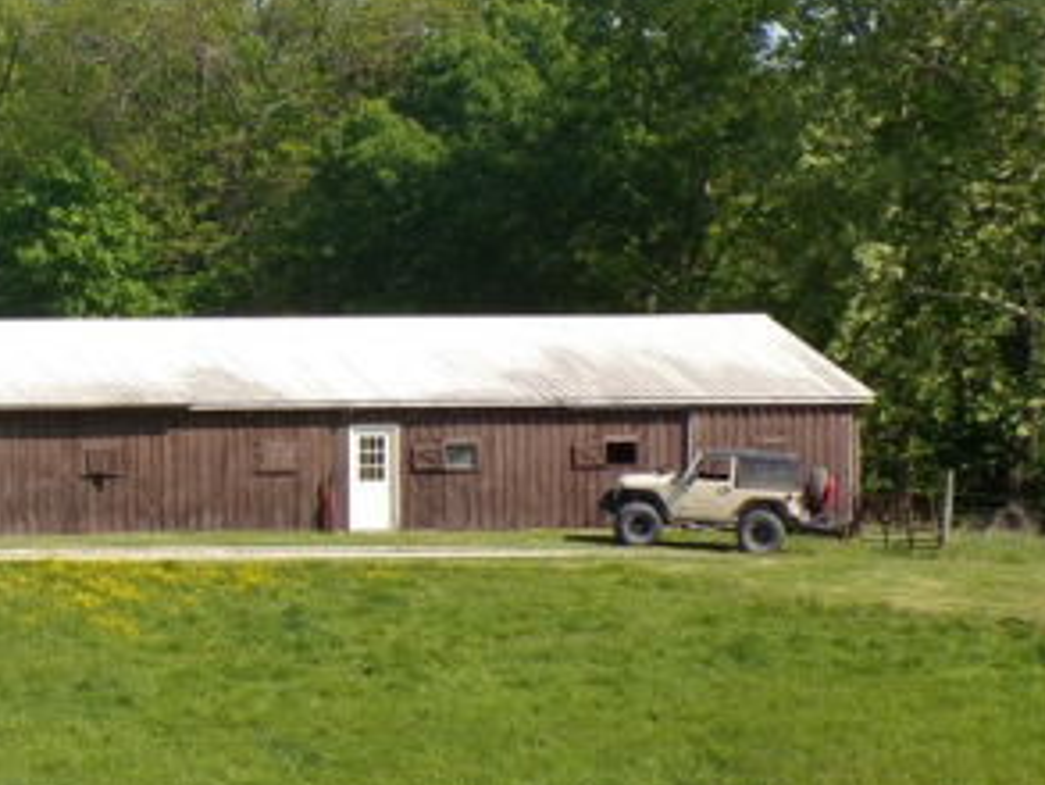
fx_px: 4470
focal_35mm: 148
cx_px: 73
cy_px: 528
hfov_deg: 13.2
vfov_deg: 10.0
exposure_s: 1/480
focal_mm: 11.6
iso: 100
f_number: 4.3
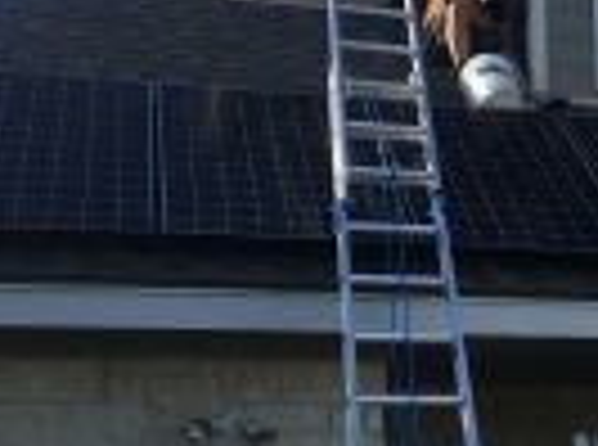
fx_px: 1378
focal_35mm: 80
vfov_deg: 18.0
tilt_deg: +19.8
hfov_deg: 23.4
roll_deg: +2.9
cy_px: 23
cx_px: 602
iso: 25
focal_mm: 4.15
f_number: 2.2
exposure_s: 1/761
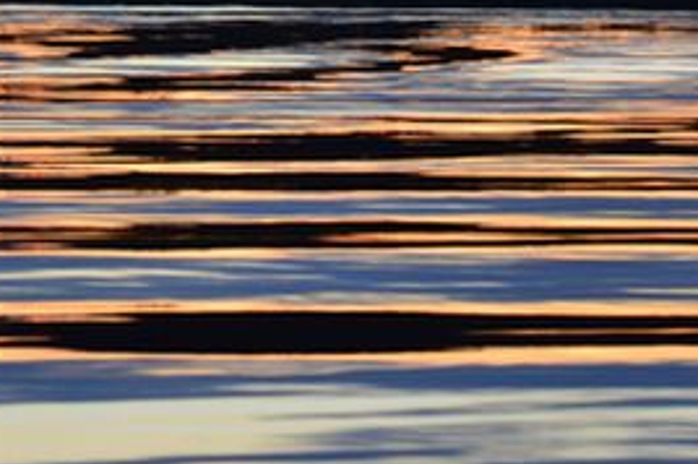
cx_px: 216
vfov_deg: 2.6
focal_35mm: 529
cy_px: -255
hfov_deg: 3.9
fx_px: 10238
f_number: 5.6
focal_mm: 105
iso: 400
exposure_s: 1/80
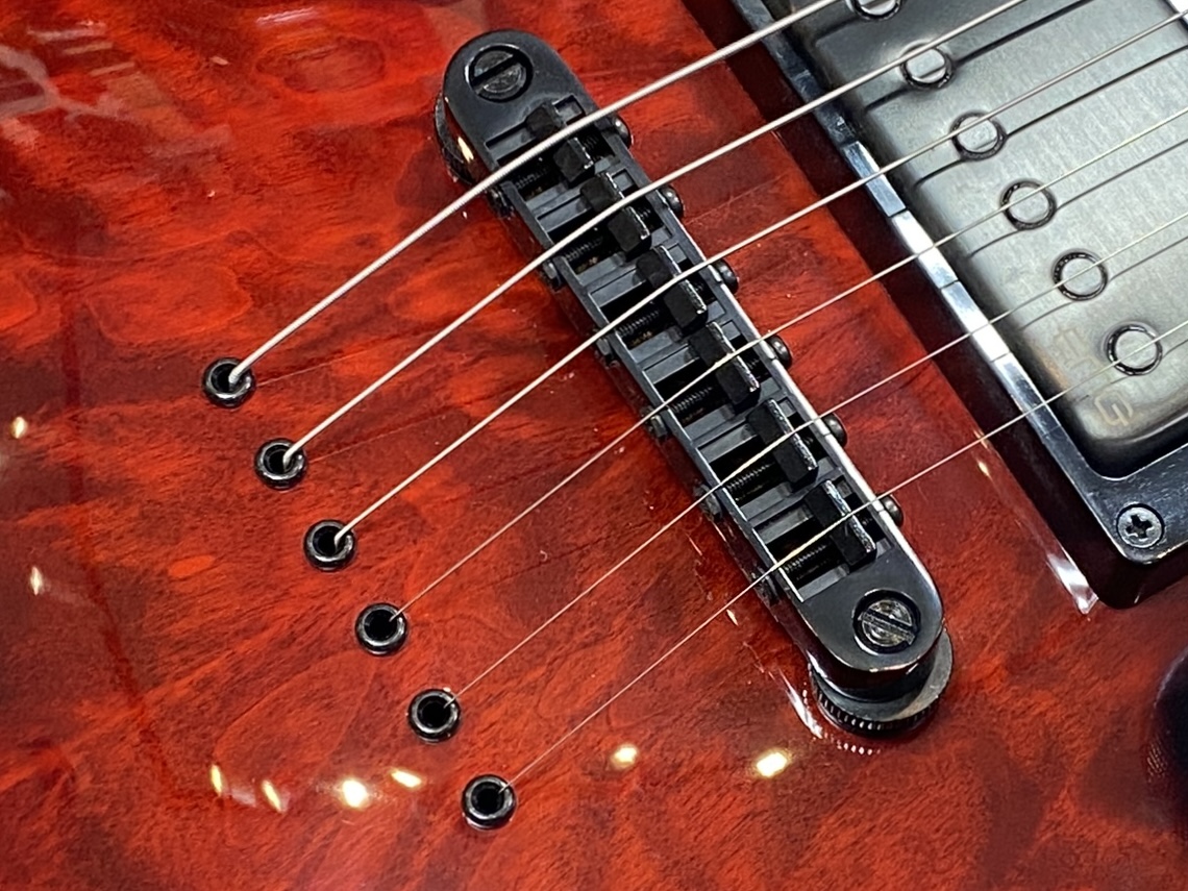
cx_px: 594
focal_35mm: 26
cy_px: 446
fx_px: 892
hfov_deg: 67.3
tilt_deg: -67.2
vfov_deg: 53.1
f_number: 1.8
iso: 125
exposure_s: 1/50
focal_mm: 4.25
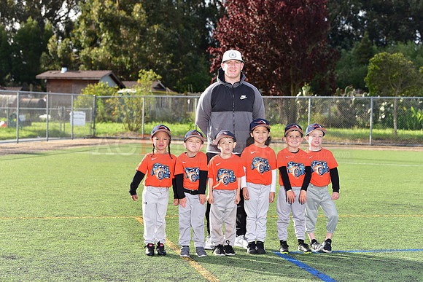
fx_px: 917
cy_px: 141
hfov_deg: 26.0
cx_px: 212
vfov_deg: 17.5
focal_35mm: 78
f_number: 5
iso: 80
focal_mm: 78
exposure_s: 1/200
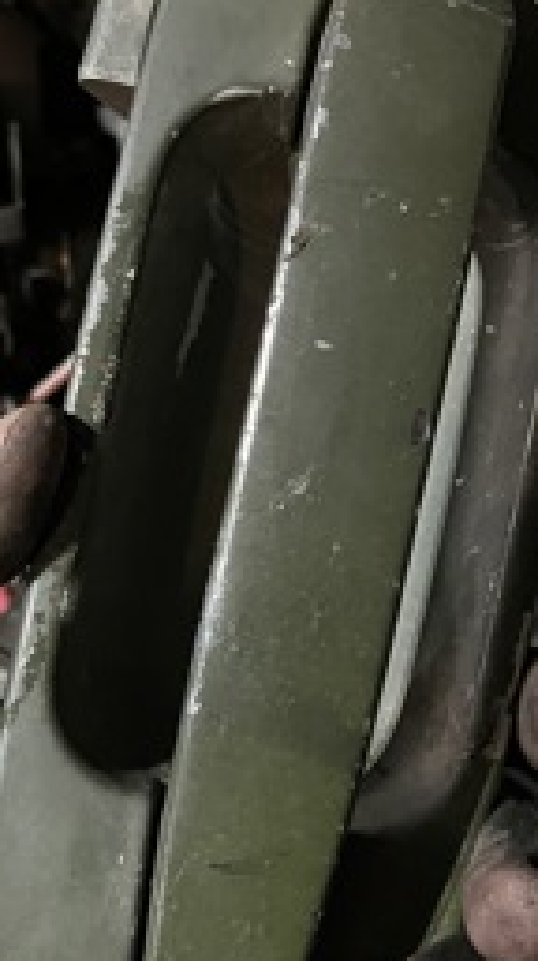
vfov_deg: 39.2
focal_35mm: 53
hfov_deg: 22.5
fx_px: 1348
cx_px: 310
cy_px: 467
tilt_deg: -63.1
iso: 800
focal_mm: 5.1
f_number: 1.6
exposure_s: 1/25
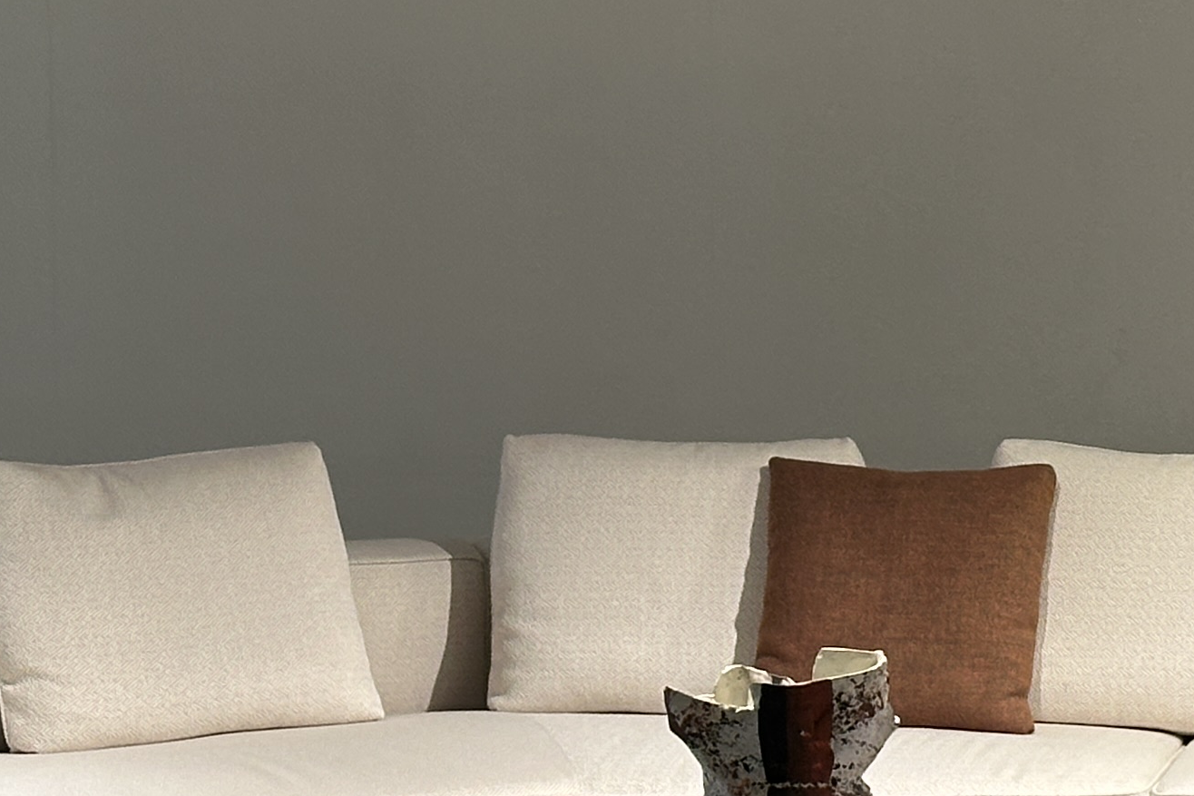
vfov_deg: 9.0
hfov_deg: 13.3
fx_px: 5074
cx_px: 1062
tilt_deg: -4.2
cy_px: 434
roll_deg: -0.8
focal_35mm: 153
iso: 160
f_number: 1.78
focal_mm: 6.86
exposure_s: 1/50
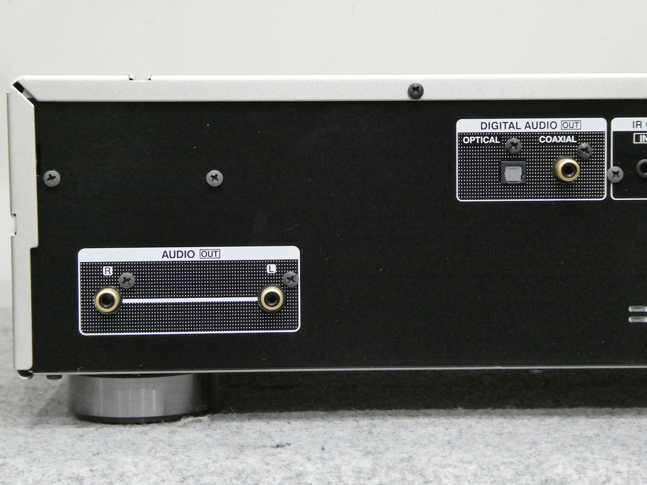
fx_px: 1477
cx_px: 324
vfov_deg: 18.7
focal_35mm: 79
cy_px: 242
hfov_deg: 24.7
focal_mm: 14.1
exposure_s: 1/60
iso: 1600
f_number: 4.7
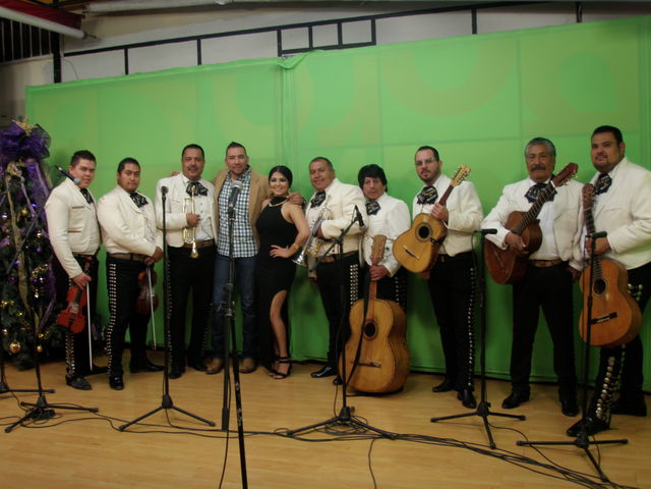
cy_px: 244
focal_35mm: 38
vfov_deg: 37.7
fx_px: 715
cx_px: 326
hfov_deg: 49.0
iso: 100
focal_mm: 6.7
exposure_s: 1/30
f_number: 3.5
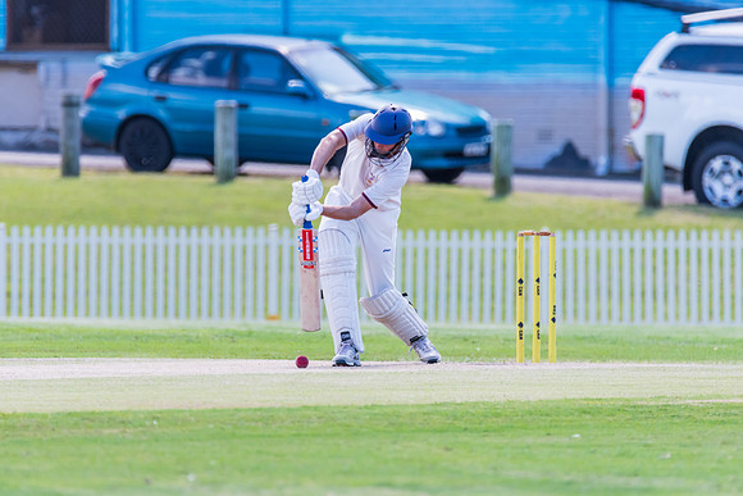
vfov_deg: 1.8
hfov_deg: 2.7
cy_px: 243
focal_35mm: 769
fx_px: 15873
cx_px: 344
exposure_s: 1/800
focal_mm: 600
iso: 640
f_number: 6.3
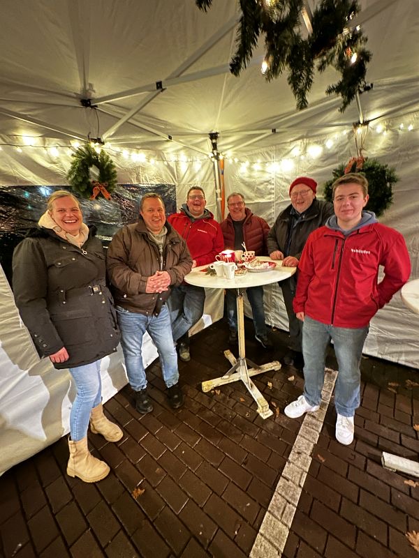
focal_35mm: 14
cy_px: 279
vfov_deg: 102.1
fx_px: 226
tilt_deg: -13.9
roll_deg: +1.2
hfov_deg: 85.7
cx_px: 210
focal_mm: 2.22
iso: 1600
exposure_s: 1/8
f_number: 2.2
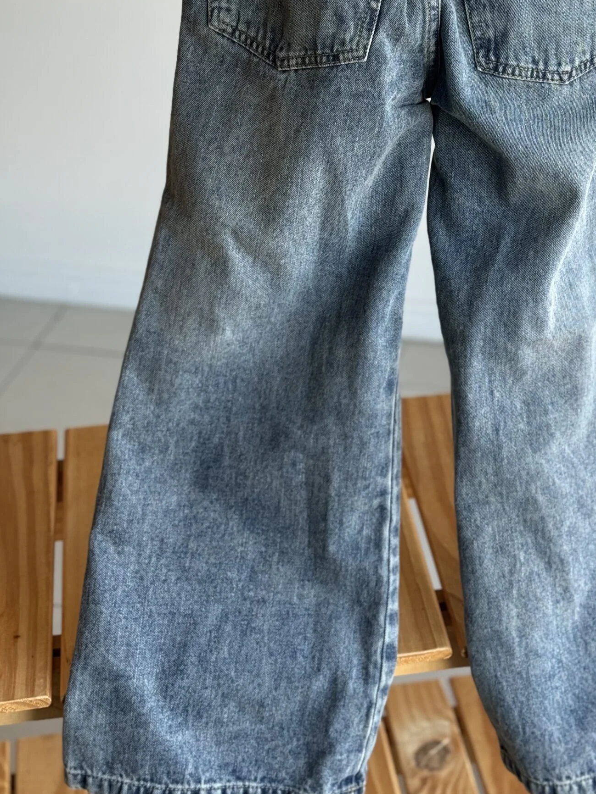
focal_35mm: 71
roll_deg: +0.1
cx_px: 404
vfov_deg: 27.2
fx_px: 1630
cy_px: 245
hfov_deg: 20.6
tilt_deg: -27.7
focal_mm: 6.76
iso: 64
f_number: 1.78
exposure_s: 1/121
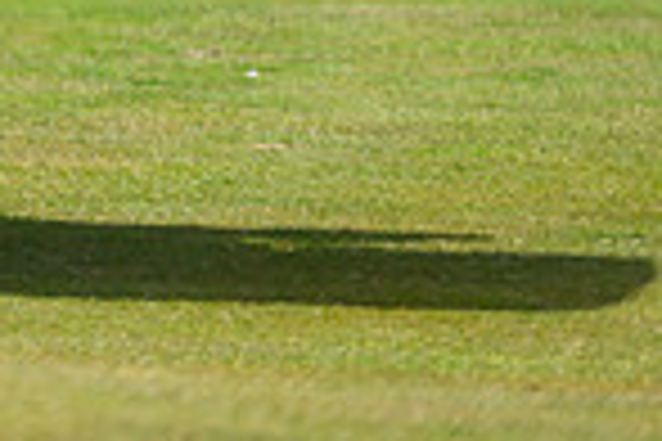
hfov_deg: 0.7
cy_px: -634
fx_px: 54978
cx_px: -1073
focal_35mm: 2990
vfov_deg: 0.5
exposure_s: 1/2500
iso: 500
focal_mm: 560
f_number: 4
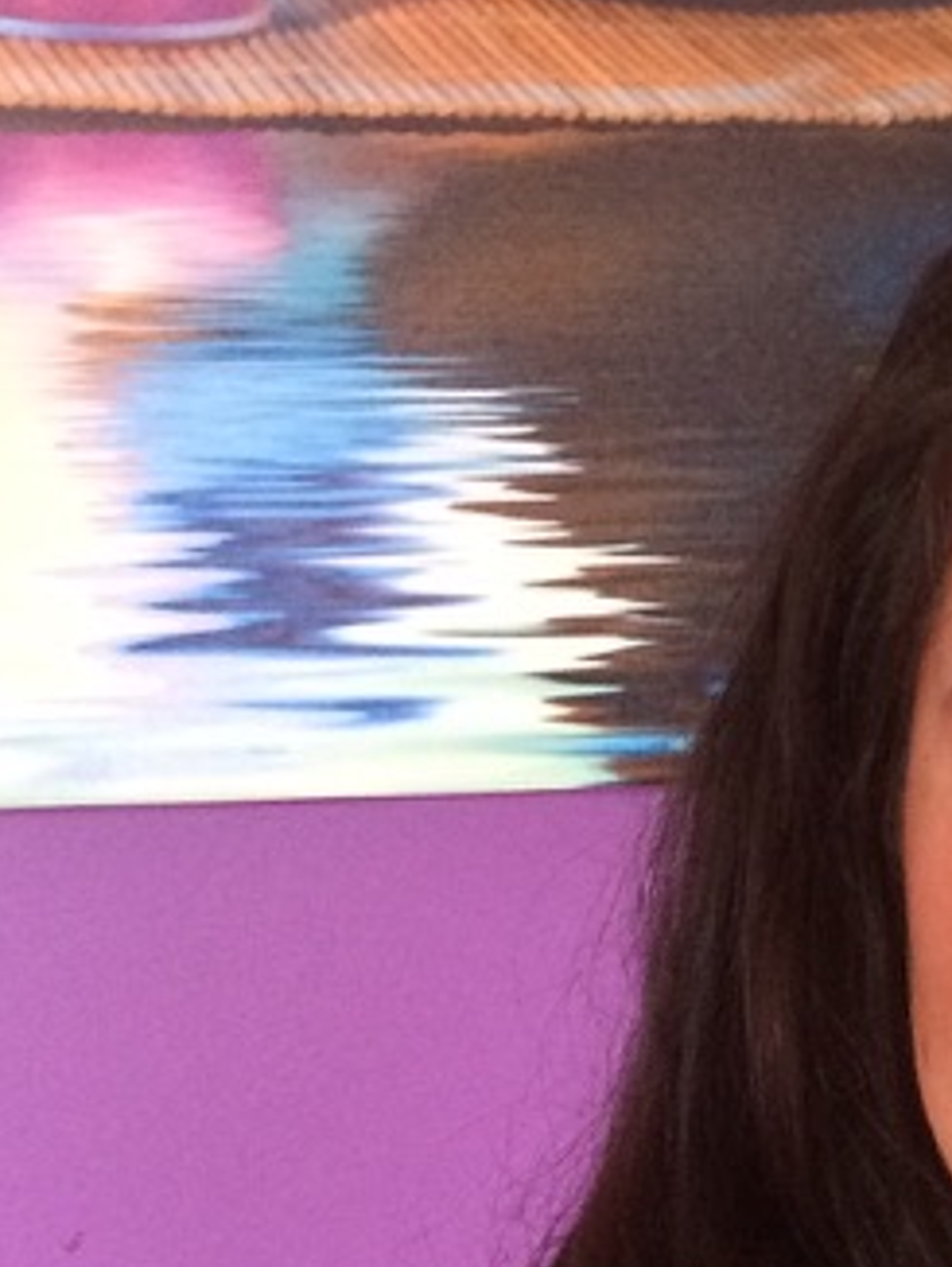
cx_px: 1360
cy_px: 948
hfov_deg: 15.2
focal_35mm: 91
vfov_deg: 21.3
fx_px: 3333
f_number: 2.2
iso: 320
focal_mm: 4.15
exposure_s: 1/17
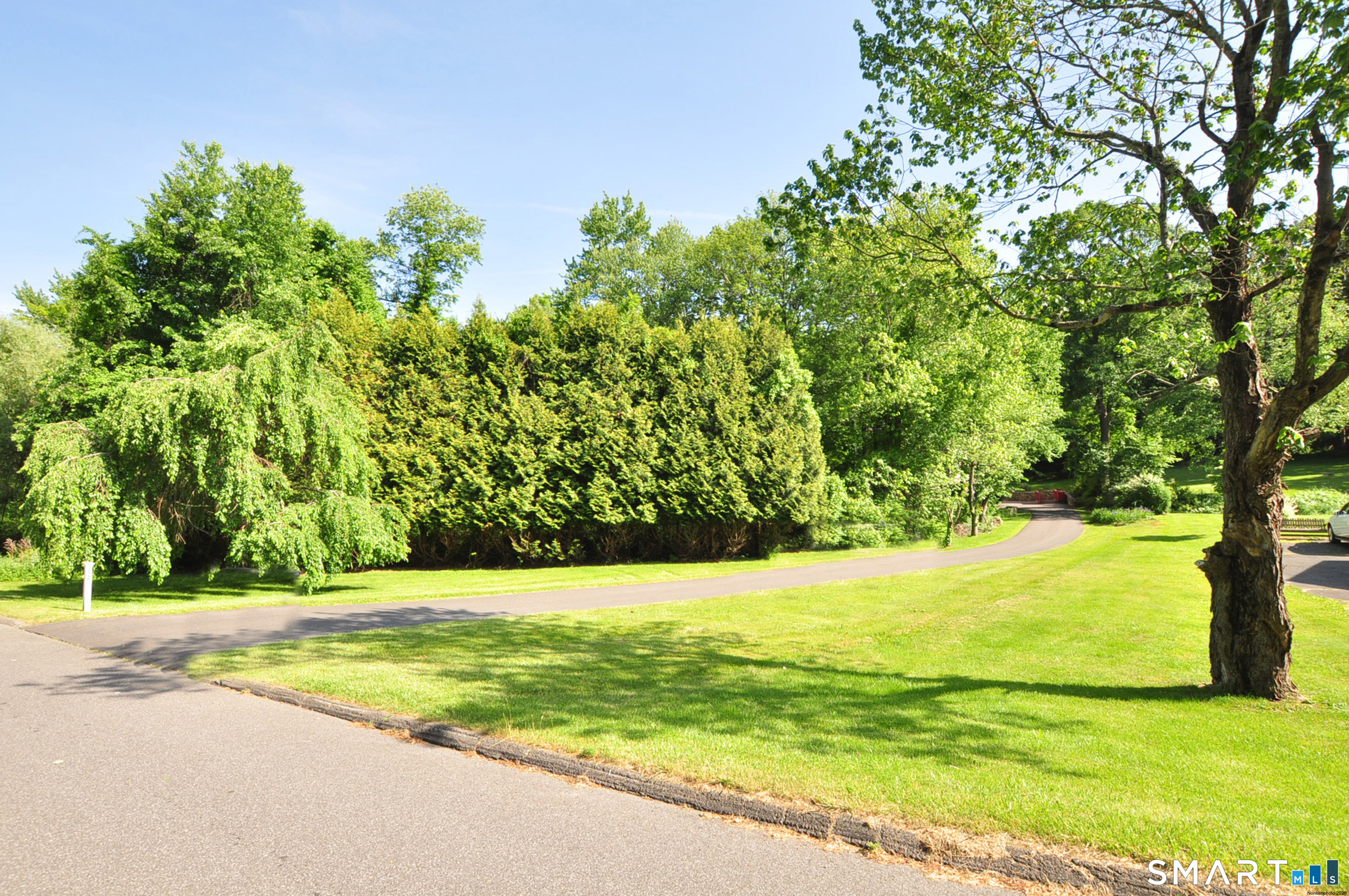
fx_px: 561
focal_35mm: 15
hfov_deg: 100.5
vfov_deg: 77.2
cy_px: 448
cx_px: 674
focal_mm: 10
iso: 320
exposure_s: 1/200
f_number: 8
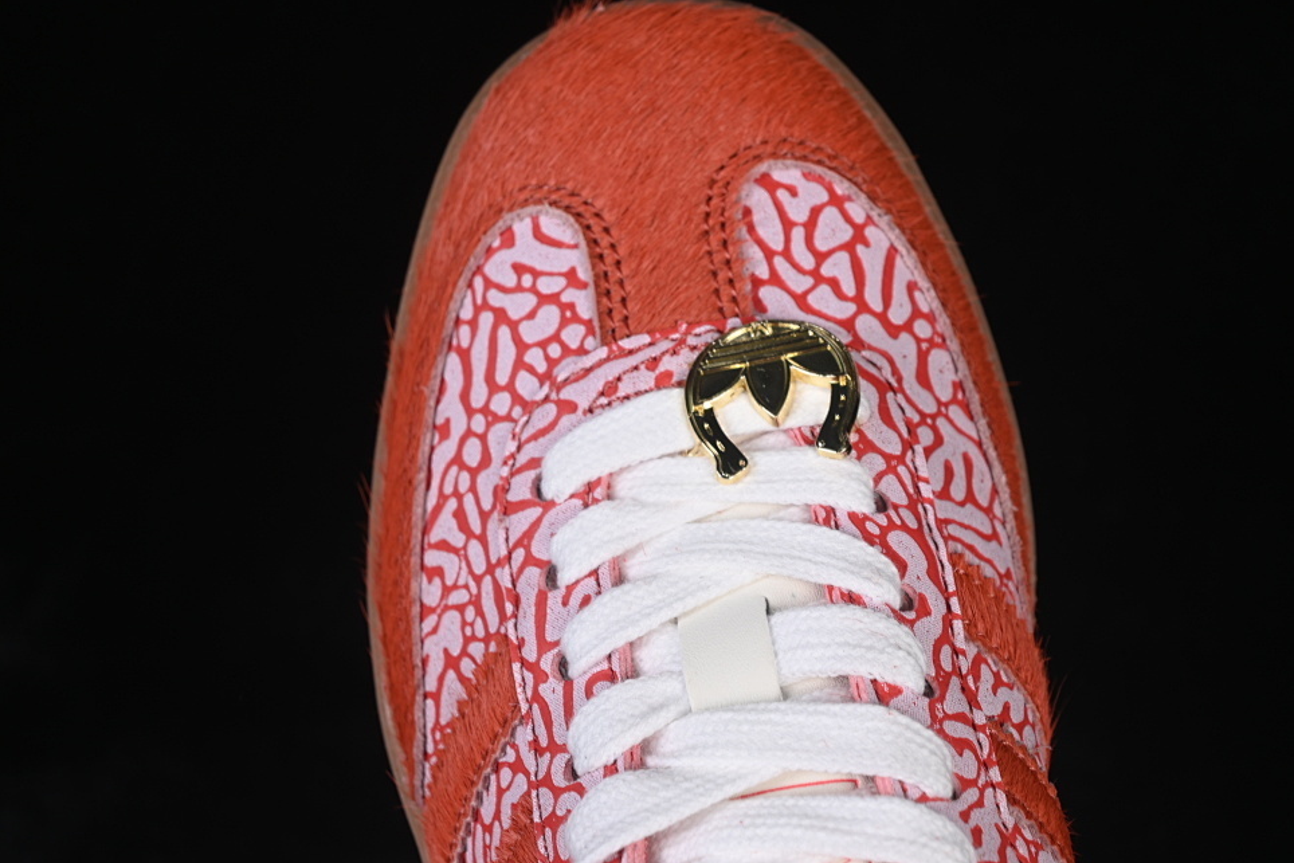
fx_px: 3020
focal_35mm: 84
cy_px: 467
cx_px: 724
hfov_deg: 24.2
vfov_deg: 16.3
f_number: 7.1
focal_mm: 50
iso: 160
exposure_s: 1/80
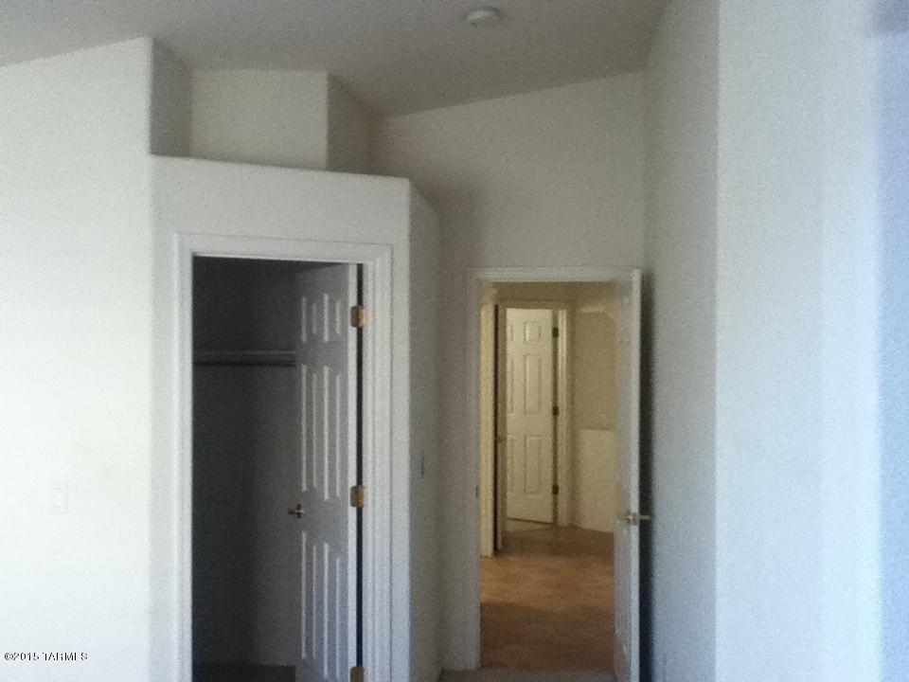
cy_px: 341
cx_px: 454
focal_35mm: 32
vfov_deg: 44.2
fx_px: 840
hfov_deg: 56.8
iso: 160
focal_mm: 3.85
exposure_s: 1/30
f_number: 2.4
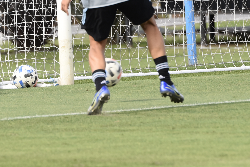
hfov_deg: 3.0
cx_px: 3
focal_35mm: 686
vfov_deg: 2.0
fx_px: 4769
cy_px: 28
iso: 400
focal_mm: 200
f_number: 4.5
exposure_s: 1/1000
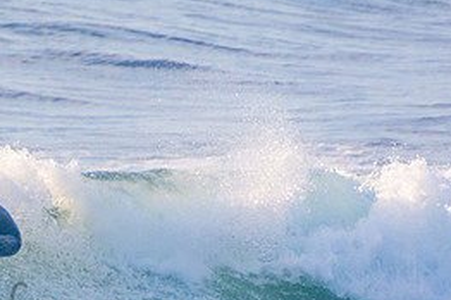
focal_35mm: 1378
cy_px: 294
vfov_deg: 1.0
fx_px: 17242
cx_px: 2
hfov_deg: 1.5
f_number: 5.6
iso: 450
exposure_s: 1/1250
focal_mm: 400
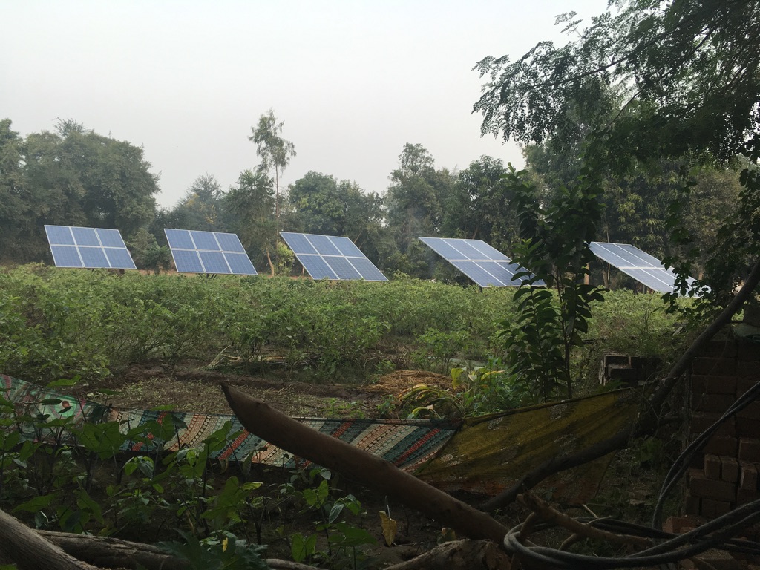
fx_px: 637
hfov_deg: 61.7
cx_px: 380
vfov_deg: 48.2
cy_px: 285
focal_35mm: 29
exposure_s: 1/100
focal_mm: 4.15
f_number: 2.2
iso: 40
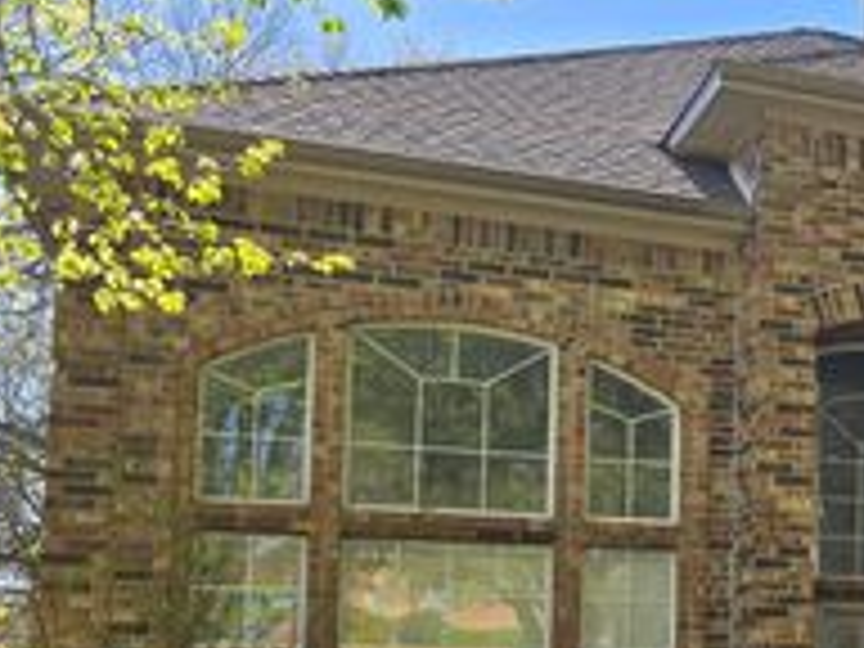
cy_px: 551
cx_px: 1062
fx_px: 1498
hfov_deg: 27.8
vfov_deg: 23.9
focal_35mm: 60
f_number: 1.7
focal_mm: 6.3
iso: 12
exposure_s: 1/479
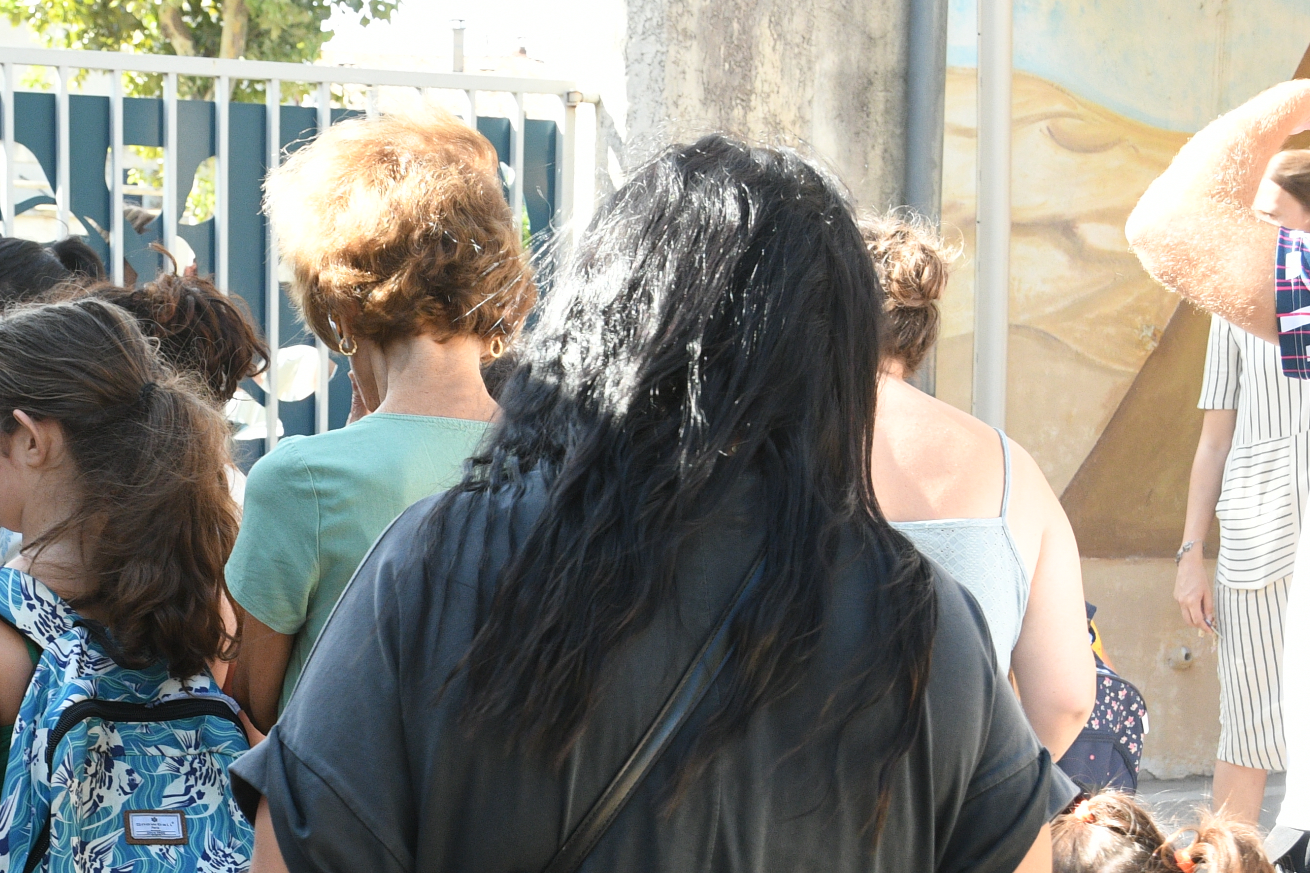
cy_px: 763
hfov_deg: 26.8
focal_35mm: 75
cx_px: 410
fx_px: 2729
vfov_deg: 17.9
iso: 800
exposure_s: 1/250
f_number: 5.6
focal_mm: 24
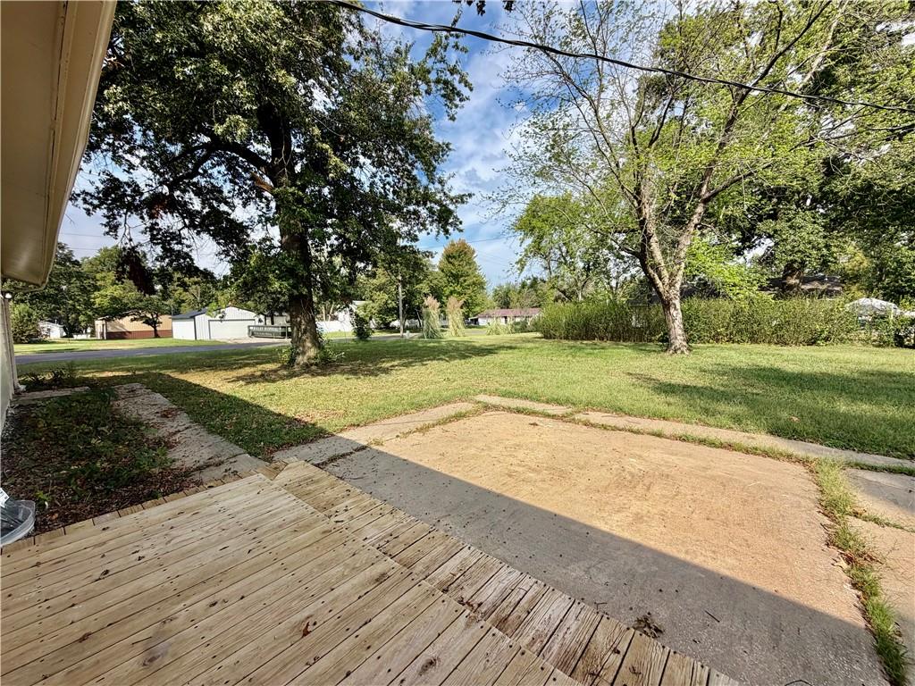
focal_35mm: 14
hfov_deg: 102.1
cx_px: 458
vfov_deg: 85.7
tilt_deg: -4.9
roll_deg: +1.3
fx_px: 370
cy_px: 343
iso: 32
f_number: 2.2
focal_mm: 2.22
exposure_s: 1/770
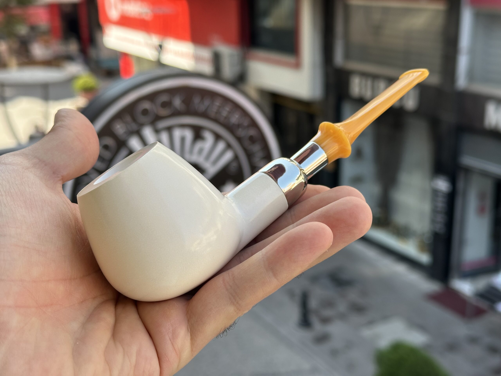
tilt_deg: -17.1
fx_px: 695
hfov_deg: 39.7
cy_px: 188
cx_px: 250
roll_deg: +1.1
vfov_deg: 30.3
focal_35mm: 48
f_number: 1.78
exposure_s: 1/594
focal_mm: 6.86
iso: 64
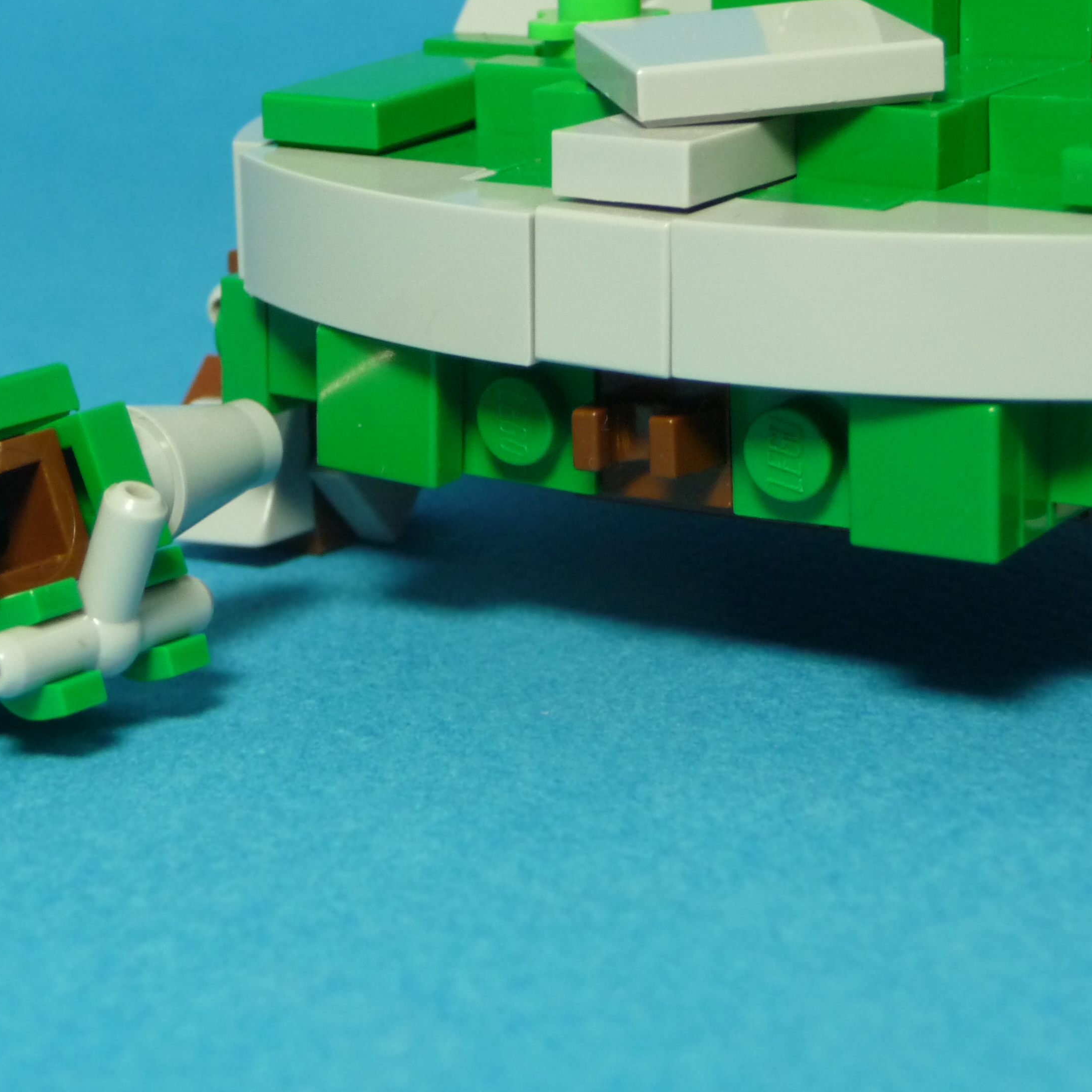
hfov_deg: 18.5
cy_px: 469
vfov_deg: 18.5
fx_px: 3355
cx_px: 484
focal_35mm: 94
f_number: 4.5
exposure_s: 1/40
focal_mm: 11.3
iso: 320
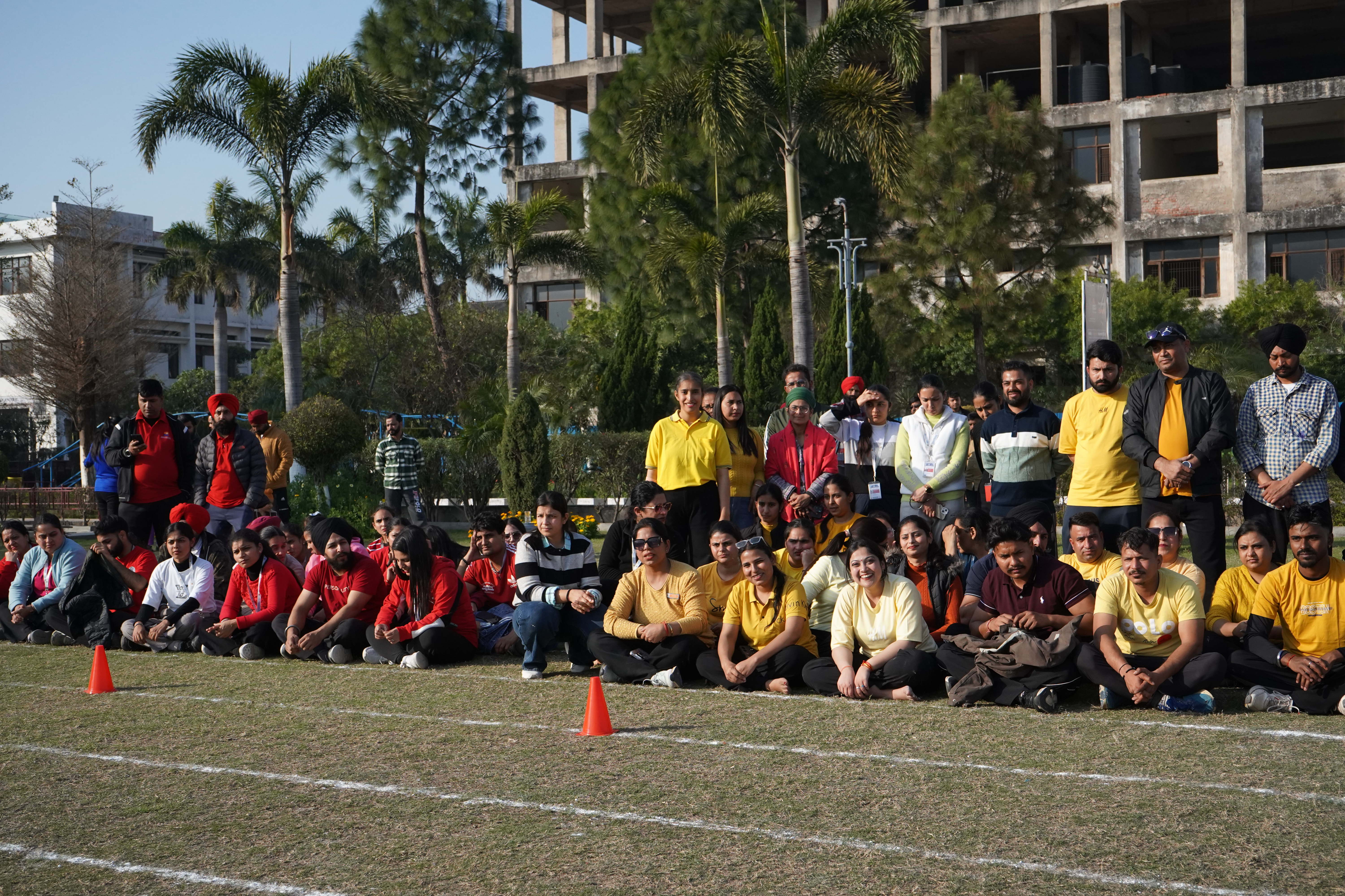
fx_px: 1569
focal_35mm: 42
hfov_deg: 46.4
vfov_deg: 31.9
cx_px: 672
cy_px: 448
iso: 2000
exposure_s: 1/2500
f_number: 9
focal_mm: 42
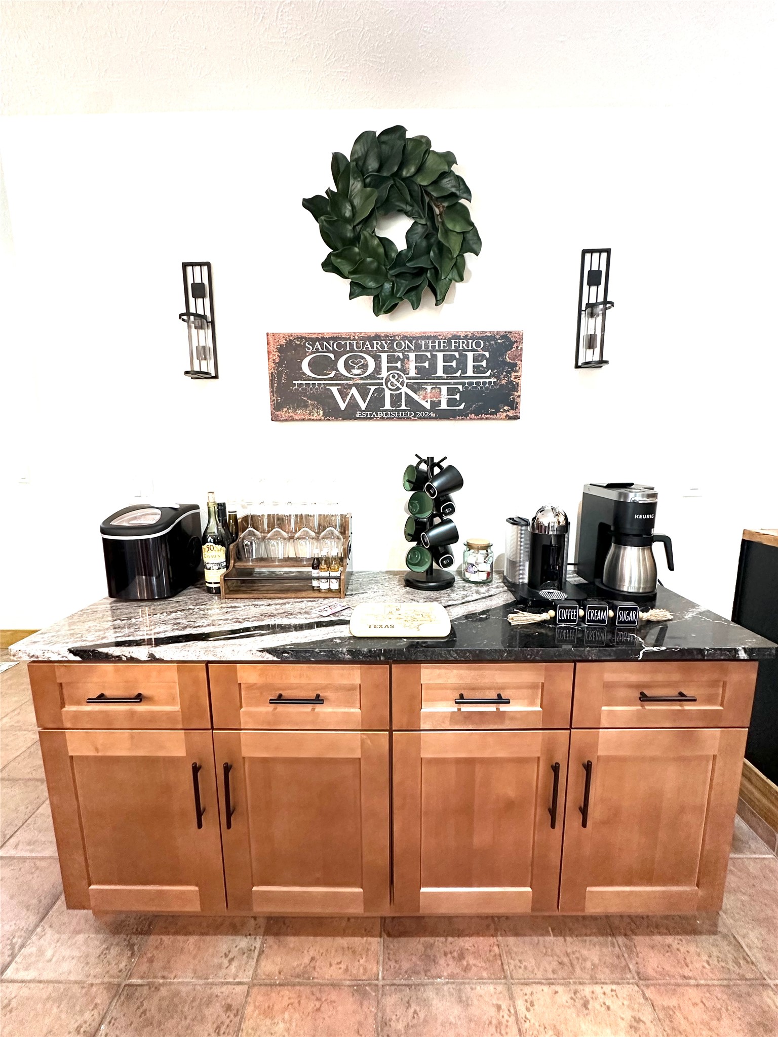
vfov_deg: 102.1
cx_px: 389
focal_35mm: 14
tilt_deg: -8.4
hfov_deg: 85.7
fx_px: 420
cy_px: 518
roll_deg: +0.5
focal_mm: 2.22
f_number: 2.2
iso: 320
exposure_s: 1/60
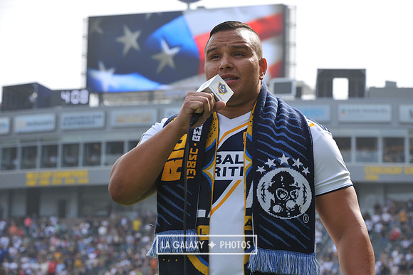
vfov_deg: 13.4
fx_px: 1169
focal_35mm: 102
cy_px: 138
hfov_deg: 20.0
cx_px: 206
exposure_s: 1/250
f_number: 9
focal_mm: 102
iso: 200
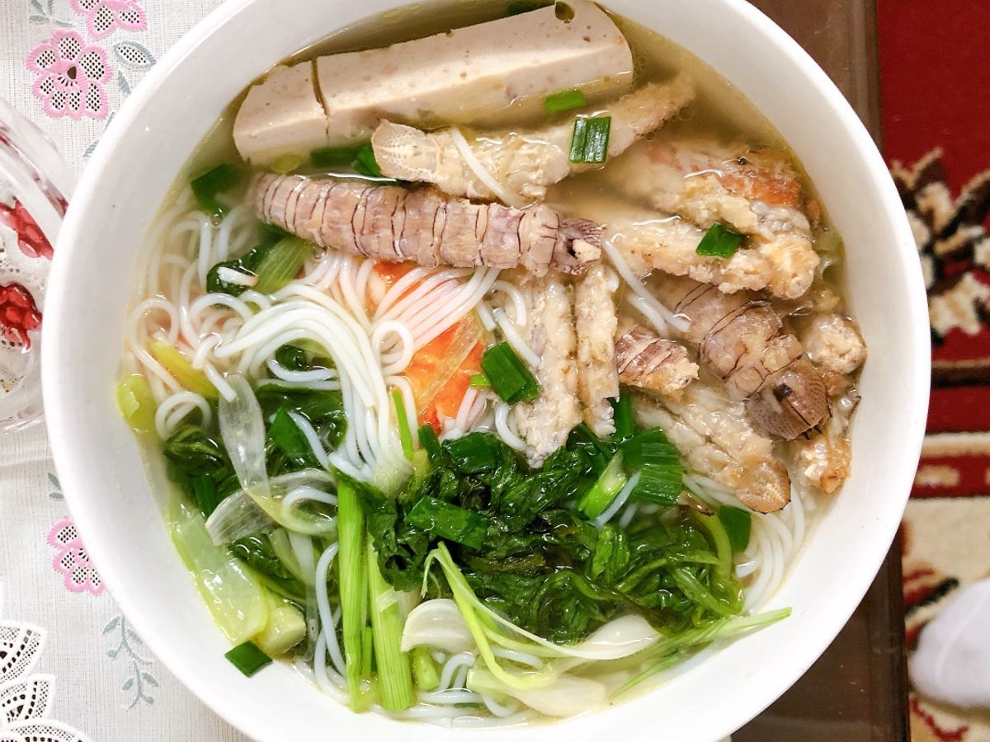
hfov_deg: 63.4
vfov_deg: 49.7
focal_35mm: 28
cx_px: 495
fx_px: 801
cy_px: 371
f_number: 1.8
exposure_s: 1/17
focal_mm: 4
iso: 64
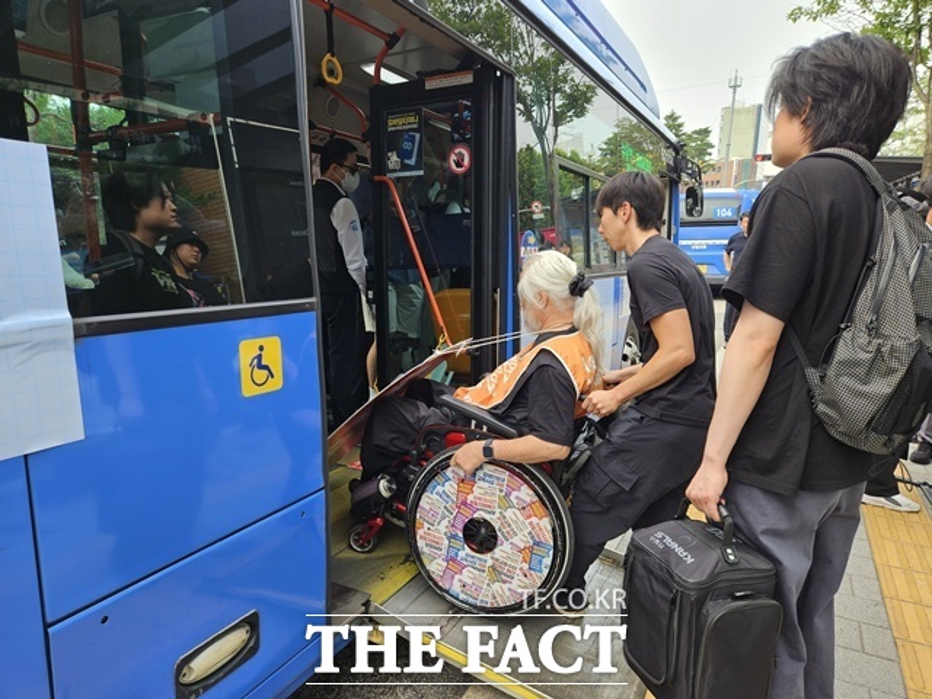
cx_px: 466
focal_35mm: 23
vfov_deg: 58.9
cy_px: 350
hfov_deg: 73.9
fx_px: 619
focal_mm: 5.4
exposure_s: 1/229
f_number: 1.8
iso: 25
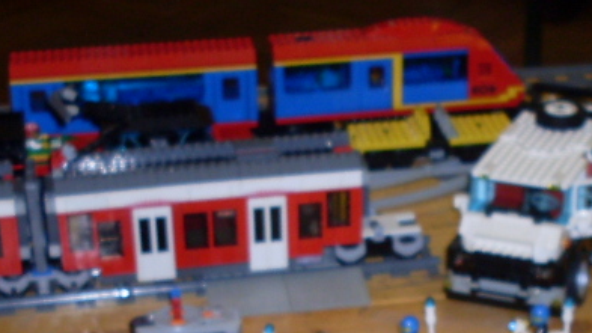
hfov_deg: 19.7
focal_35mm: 108
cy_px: 386
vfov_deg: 11.0
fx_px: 1695
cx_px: 404
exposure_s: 1/45
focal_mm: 6.3
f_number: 2.8
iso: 100
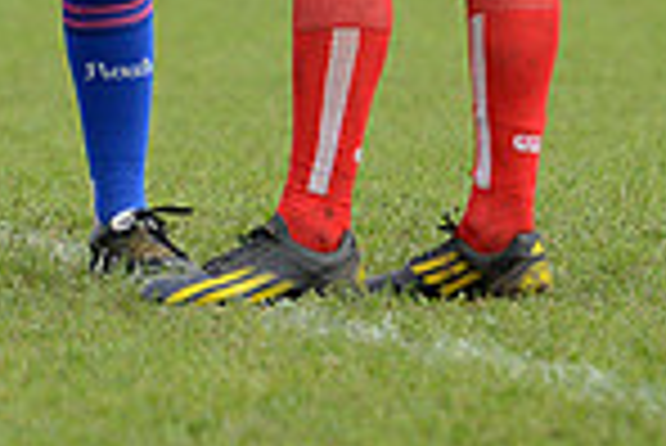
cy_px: -367
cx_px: -14
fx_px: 19555
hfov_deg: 2.0
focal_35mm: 1056
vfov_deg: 1.3
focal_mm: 270
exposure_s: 1/1250
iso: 500
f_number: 4
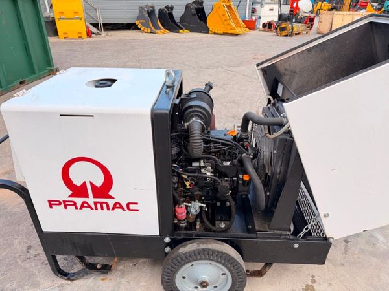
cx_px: 194
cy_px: 146
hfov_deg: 71.6
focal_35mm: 24
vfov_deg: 56.8
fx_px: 270
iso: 100
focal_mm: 6.76
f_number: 1.78
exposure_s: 1/1156
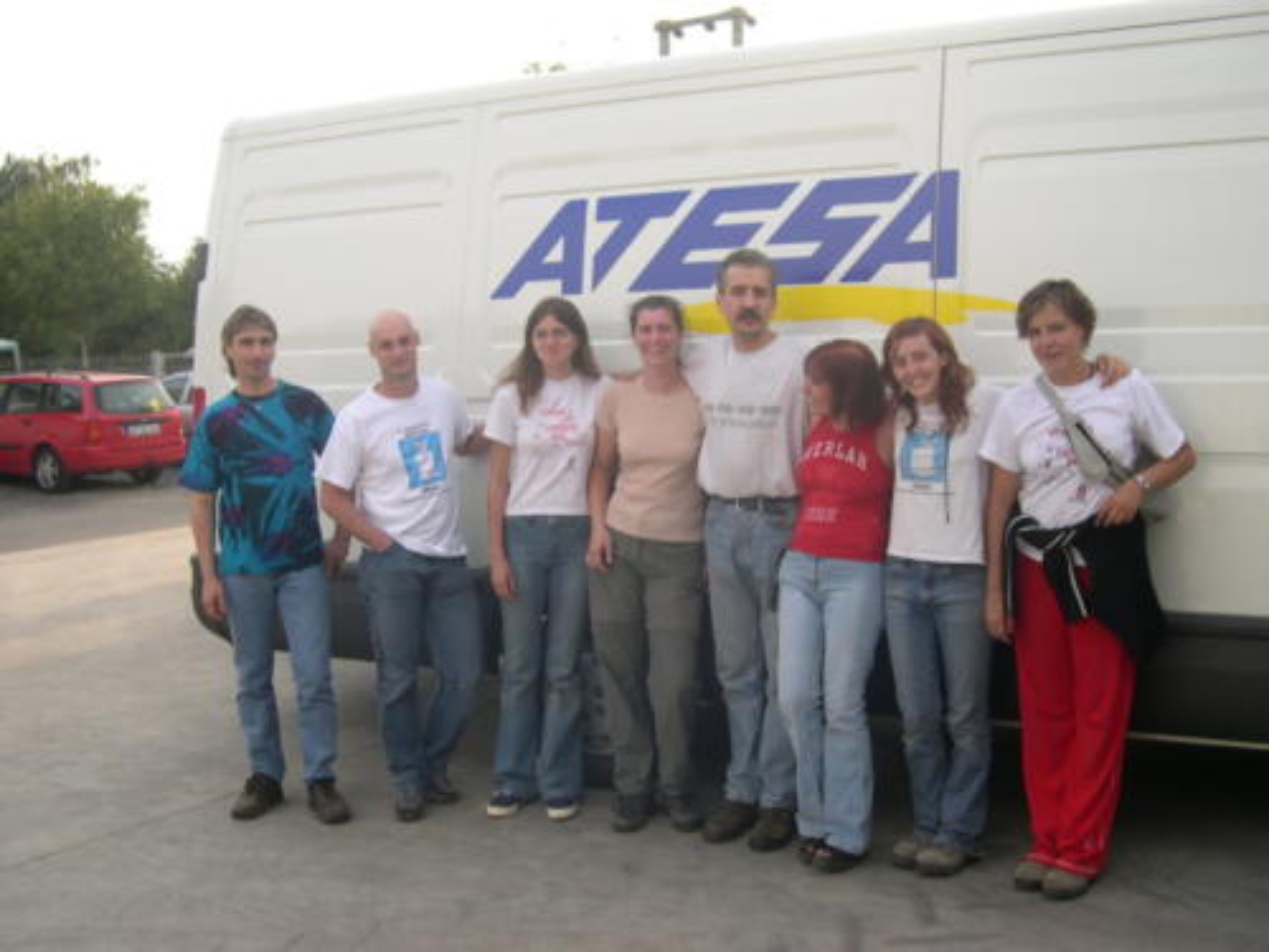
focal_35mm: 38
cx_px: 634
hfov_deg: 49.0
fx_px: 1393
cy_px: 476
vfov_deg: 37.7
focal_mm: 8
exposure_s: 1/228
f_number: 2.8
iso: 100
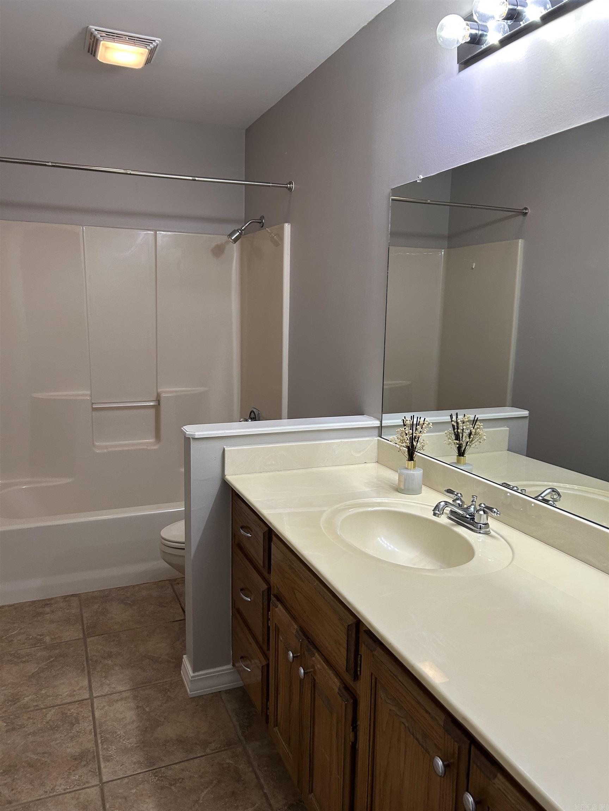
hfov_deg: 53.1
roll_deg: -2.4
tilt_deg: -9.1
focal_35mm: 26
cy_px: 406
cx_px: 304
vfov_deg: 67.3
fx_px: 610
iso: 100
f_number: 1.5
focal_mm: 5.7
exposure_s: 1/120
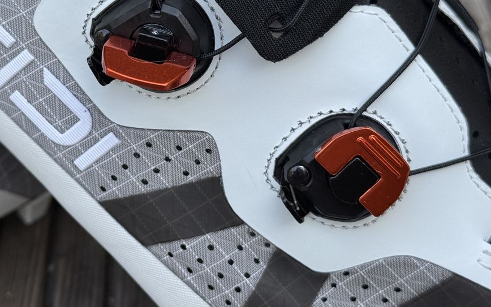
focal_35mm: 75
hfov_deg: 27.4
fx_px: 1004
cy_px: 67
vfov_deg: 17.3
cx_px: 182
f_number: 1.78
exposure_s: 1/464
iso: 64
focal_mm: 6.76
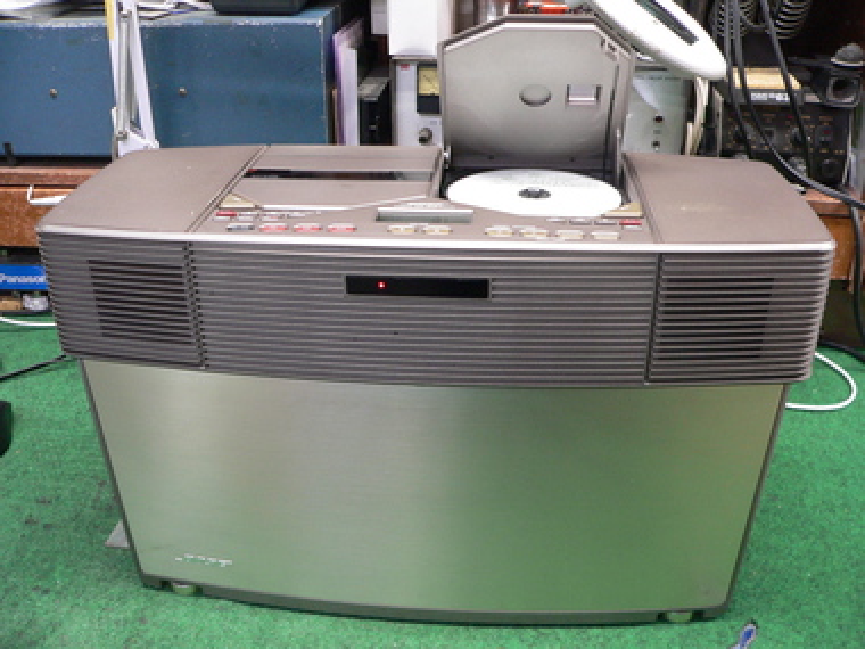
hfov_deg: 51.4
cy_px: 324
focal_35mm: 36
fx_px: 900
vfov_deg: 39.7
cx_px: 432
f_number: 2.8
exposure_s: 1/10
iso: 200
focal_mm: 6
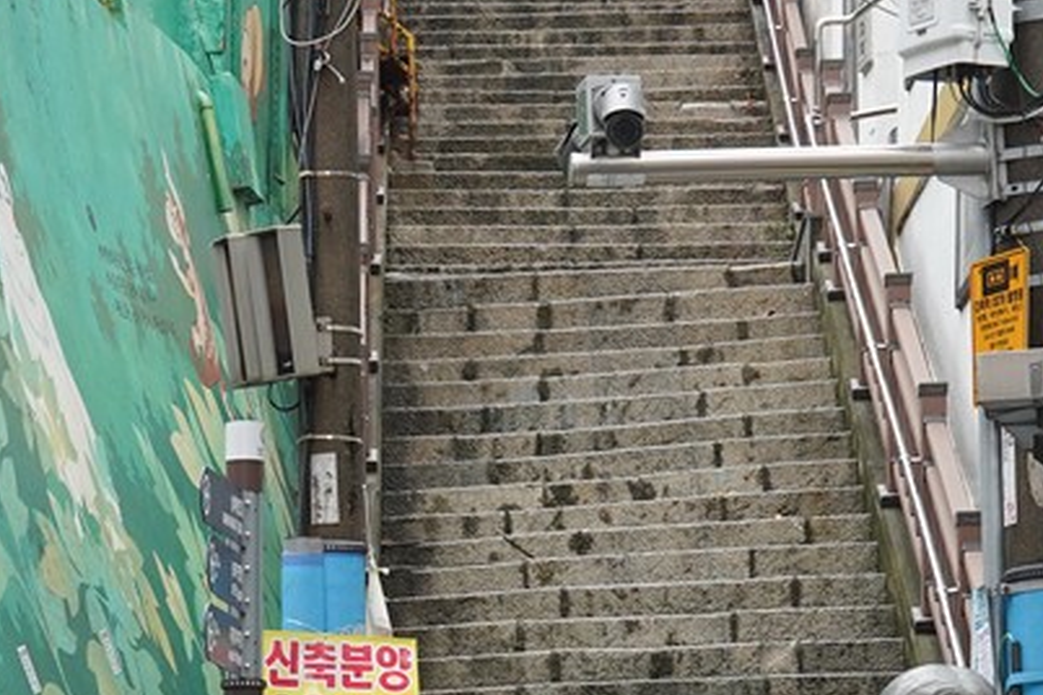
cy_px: 908
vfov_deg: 7.8
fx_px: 5041
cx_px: 319
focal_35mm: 174
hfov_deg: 11.8
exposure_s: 1/100
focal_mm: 35
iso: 400
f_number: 8
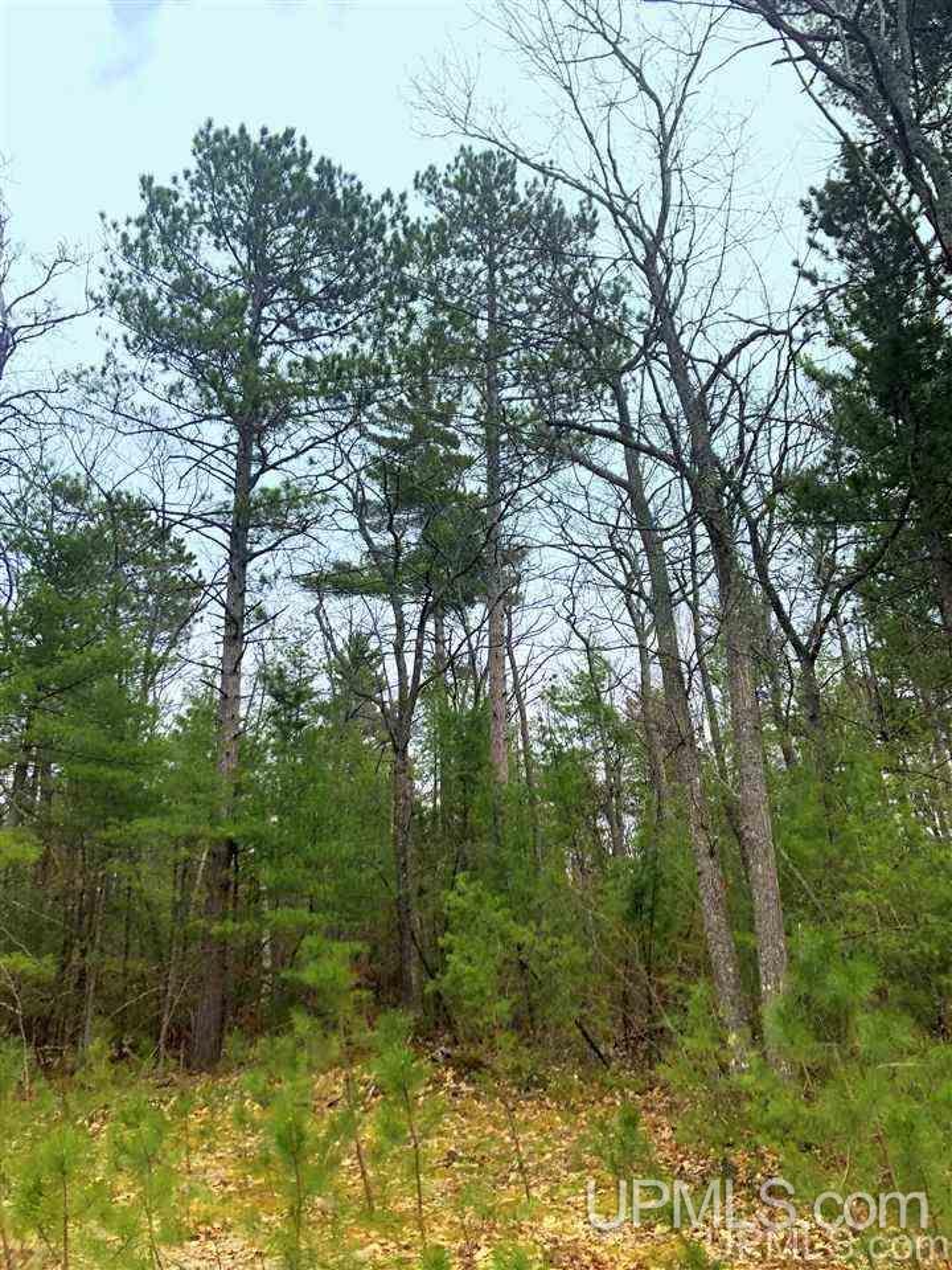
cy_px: 635
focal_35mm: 28
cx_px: 476
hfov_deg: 49.7
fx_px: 1027
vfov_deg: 63.4
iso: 20
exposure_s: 1/1104
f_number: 1.8
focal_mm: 3.99
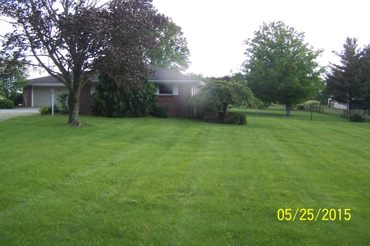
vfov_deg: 33.4
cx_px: 183
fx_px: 411
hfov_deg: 48.5
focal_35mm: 40
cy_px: 110
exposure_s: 1/250
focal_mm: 6.3
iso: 80
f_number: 2.8
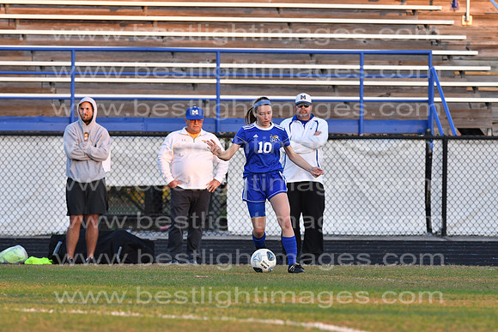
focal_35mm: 450
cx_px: 249
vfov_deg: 3.1
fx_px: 6226
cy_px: 166
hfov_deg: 4.6
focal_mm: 300
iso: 800
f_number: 5.6
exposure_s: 1/500
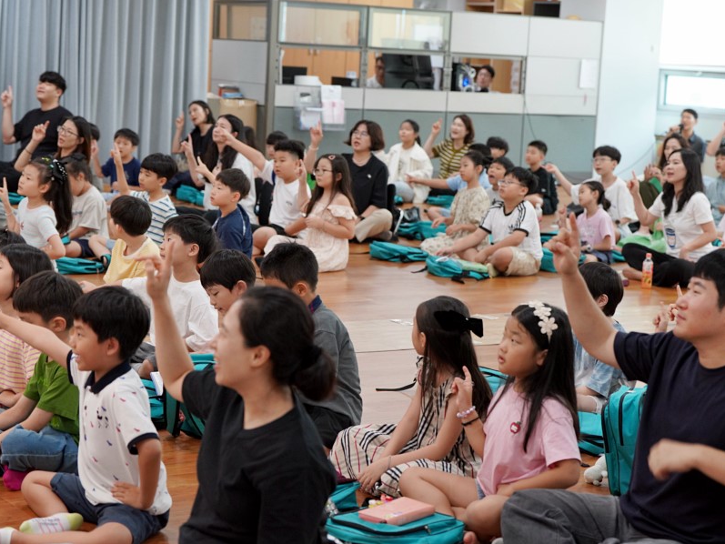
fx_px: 1592
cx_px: 360
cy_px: 272
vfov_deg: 19.4
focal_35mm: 76
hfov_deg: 25.7
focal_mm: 70
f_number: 4
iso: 2000
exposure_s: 1/160
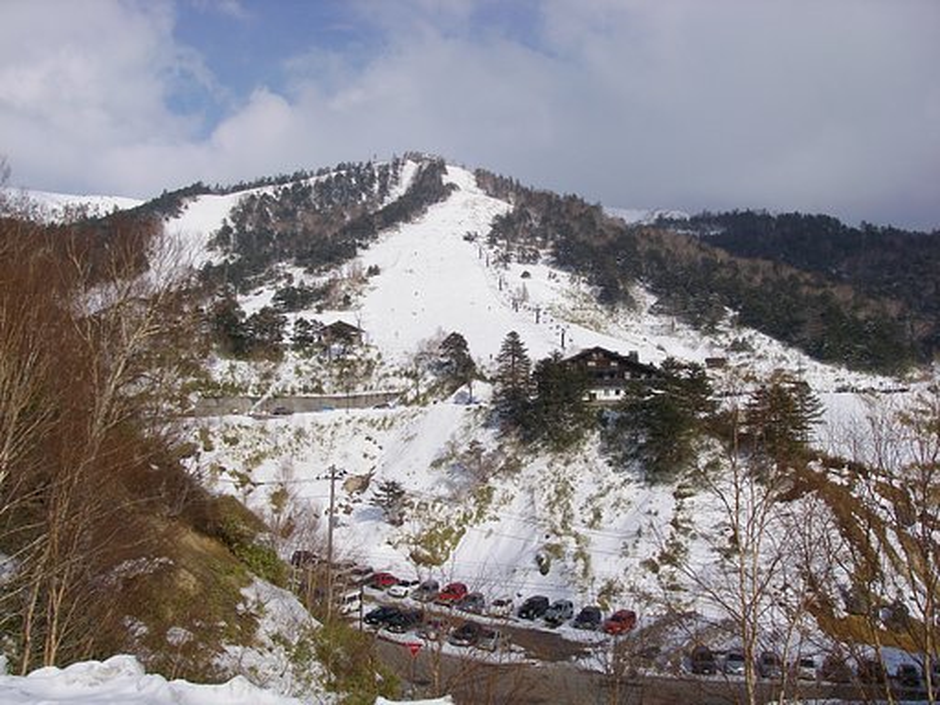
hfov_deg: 49.0
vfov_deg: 37.7
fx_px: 1032
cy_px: 352
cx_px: 470
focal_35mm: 38
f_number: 6.6
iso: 64
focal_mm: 6.3
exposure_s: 1/500
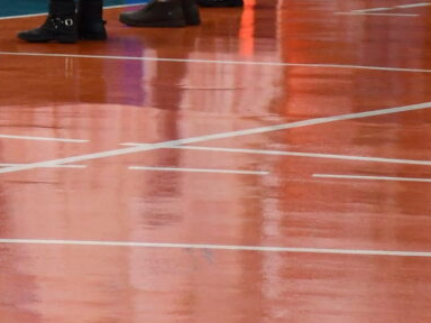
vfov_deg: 4.6
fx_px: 4009
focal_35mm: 322
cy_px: -149
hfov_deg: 5.9
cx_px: -636
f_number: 4.5
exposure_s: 1/125
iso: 1100
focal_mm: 45
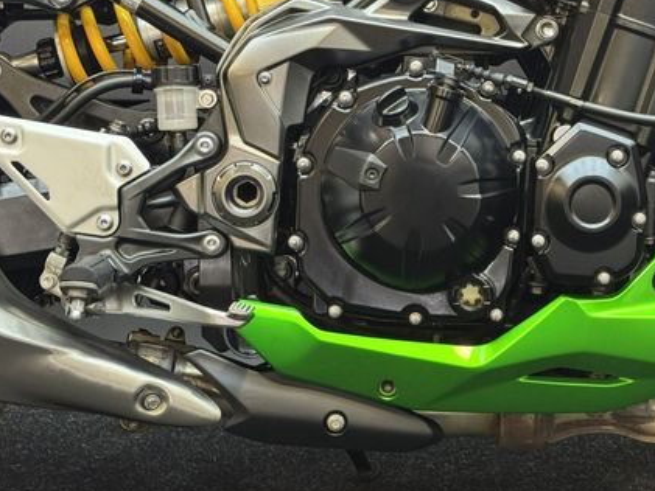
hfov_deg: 26.4
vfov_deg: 20.1
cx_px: 470
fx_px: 1382
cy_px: 188
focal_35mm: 73
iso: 200
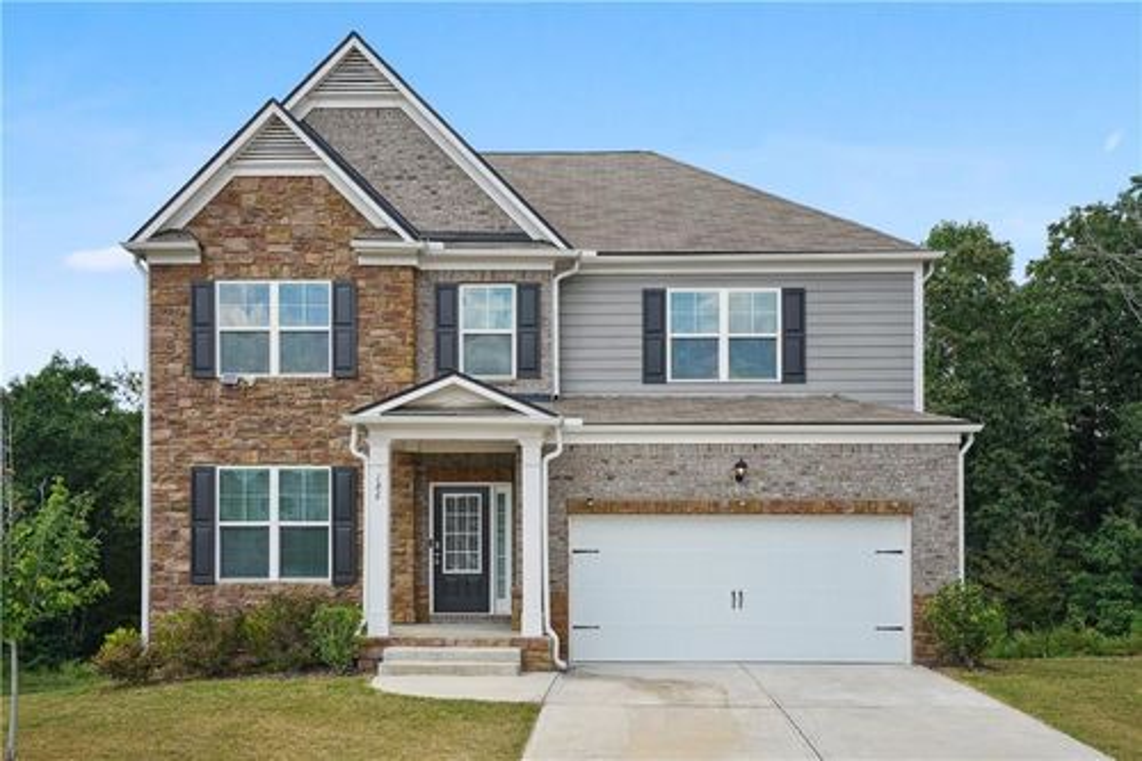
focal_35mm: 35
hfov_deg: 54.5
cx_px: 571
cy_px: 380
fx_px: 1110
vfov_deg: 37.8
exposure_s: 1/160
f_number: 8
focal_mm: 35
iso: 160
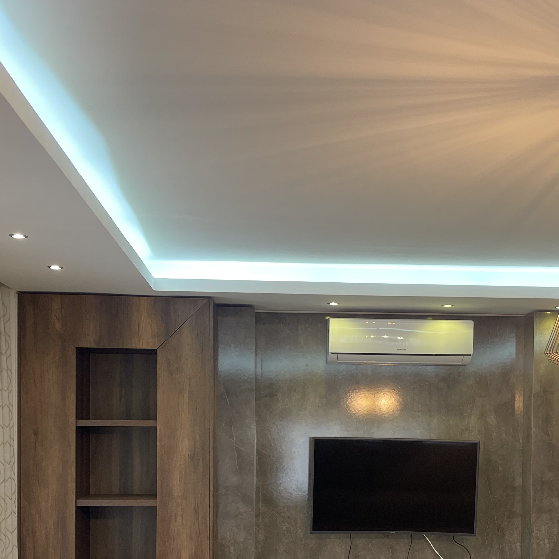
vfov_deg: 33.0
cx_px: 368
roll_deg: -0.3
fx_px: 914
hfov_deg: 33.7
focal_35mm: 50
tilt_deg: -1.3
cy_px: 450
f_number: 1.6
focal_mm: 5.1
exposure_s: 1/100
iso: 100
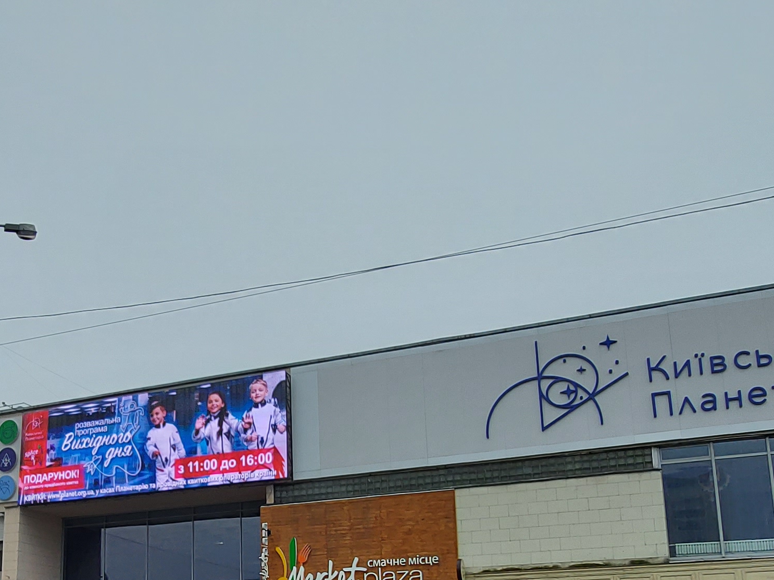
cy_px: 539
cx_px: 257
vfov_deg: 37.6
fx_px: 782
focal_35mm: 35
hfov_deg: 51.6
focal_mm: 1.95
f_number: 2.2
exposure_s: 1/668
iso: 50
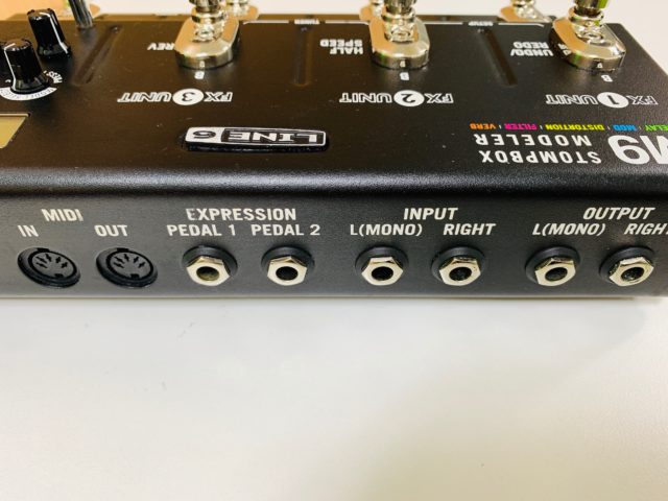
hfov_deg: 67.3
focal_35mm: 26
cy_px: 250
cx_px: 334
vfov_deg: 53.1
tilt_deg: -47.0
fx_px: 502
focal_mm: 4.25
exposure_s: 1/60
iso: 80
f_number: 1.8
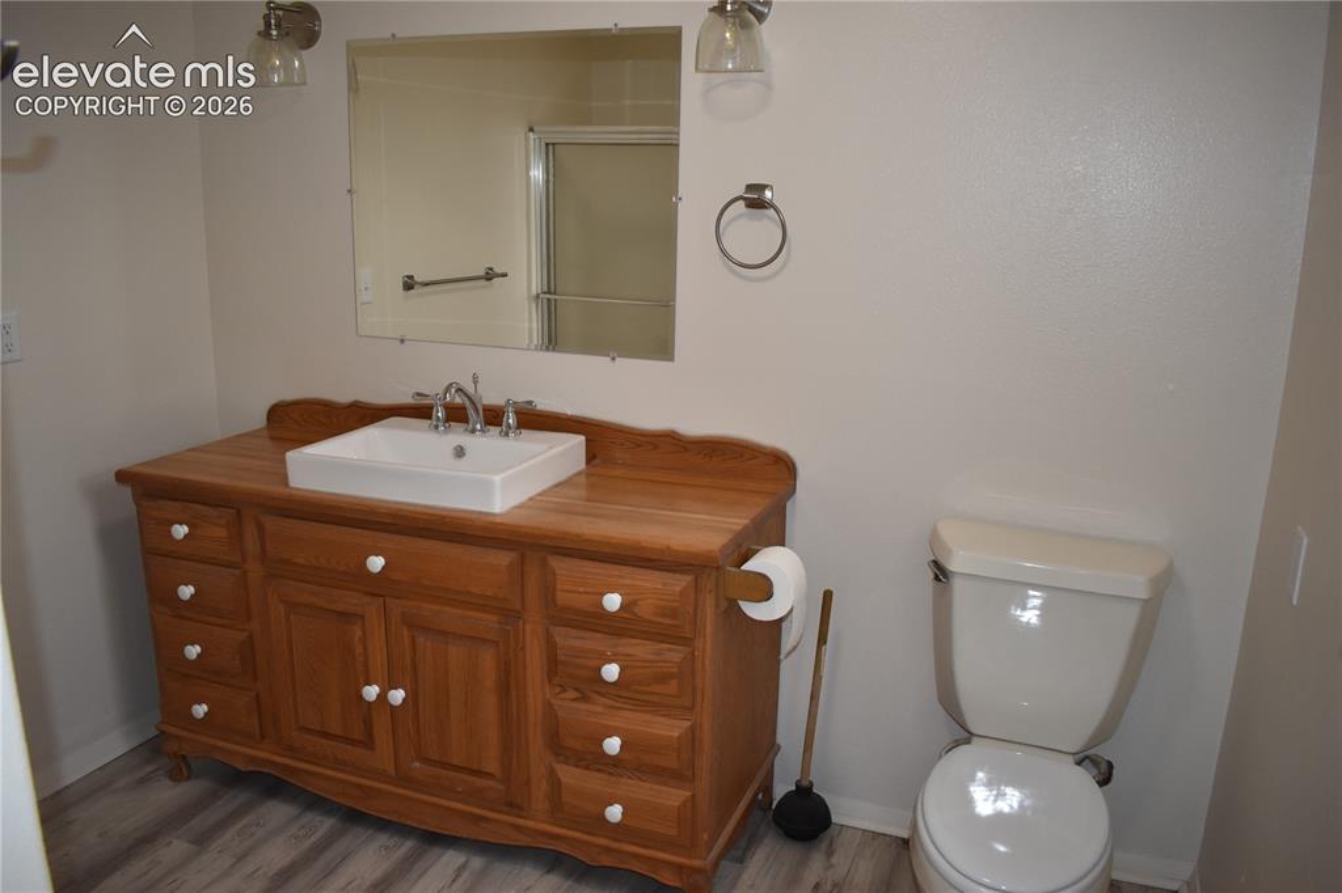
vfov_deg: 47.9
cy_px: 446
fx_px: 1006
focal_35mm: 27
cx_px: 671
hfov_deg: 67.4
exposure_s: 1/200
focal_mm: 18
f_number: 4
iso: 800
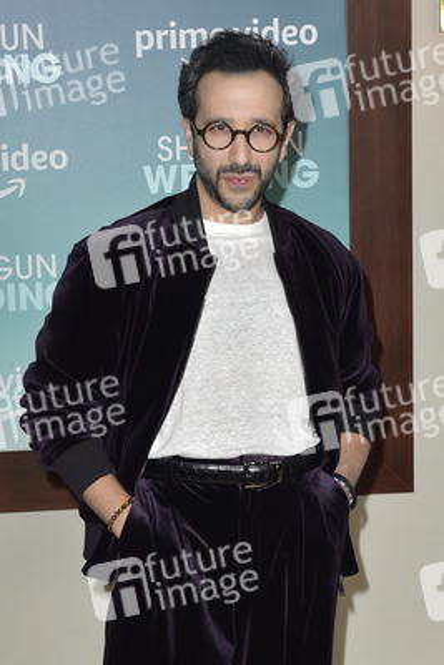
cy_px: 332
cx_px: 222
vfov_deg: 39.6
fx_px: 924
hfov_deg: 27.0
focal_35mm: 50
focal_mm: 50
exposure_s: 1/250
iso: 400
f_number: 6.3
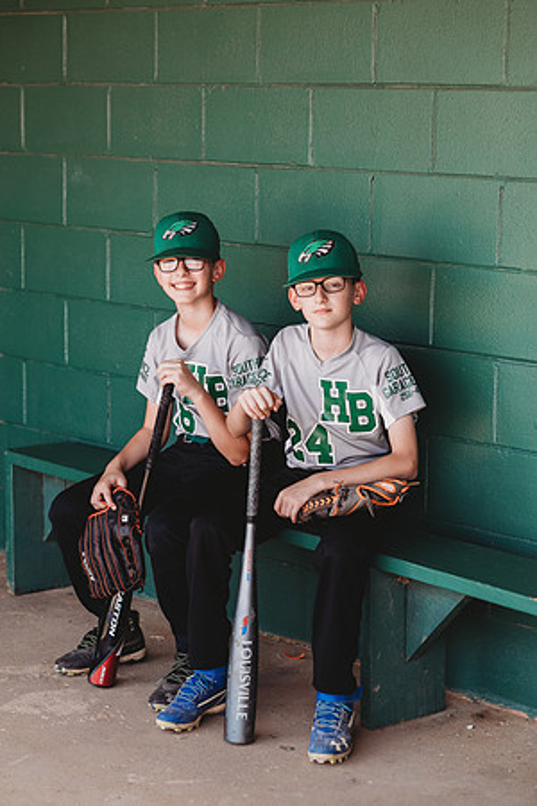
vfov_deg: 23.9
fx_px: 1902
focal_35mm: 85
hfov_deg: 16.1
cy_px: 403
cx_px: 268
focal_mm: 85
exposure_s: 1/250
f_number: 2.8
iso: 200
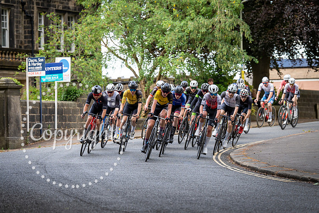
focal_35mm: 125
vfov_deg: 11.0
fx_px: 1108
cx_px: 160
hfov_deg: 16.4
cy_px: 106
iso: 400
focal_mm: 125
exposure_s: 1/800
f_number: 3.5
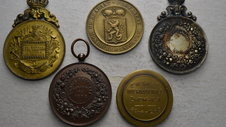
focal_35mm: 38
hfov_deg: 52.8
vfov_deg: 31.2
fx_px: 228
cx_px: 114
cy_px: 55
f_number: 14
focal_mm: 24
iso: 400
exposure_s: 1/200
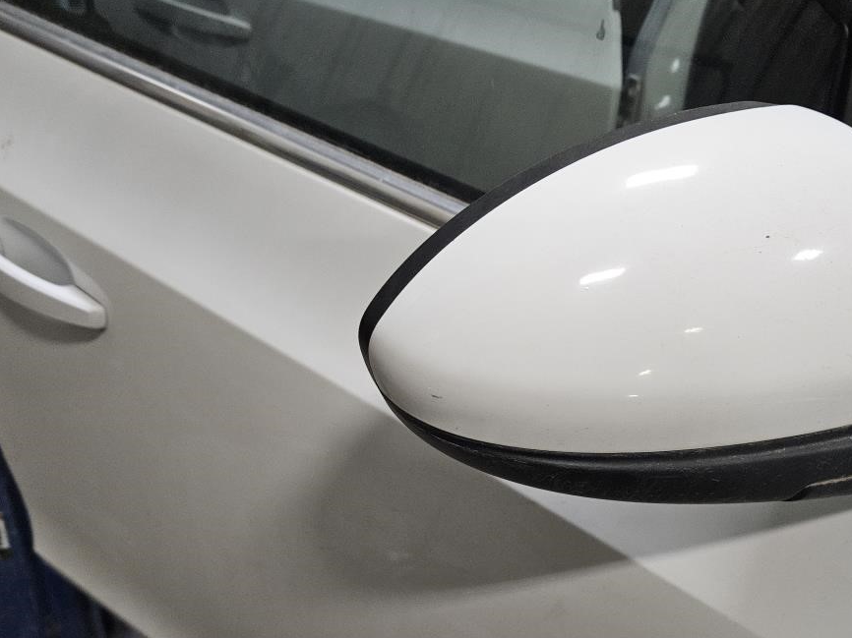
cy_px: 372
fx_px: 837
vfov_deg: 41.6
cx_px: 502
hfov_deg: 53.7
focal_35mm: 34
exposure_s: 1/120
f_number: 1.8
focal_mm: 5.4
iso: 640
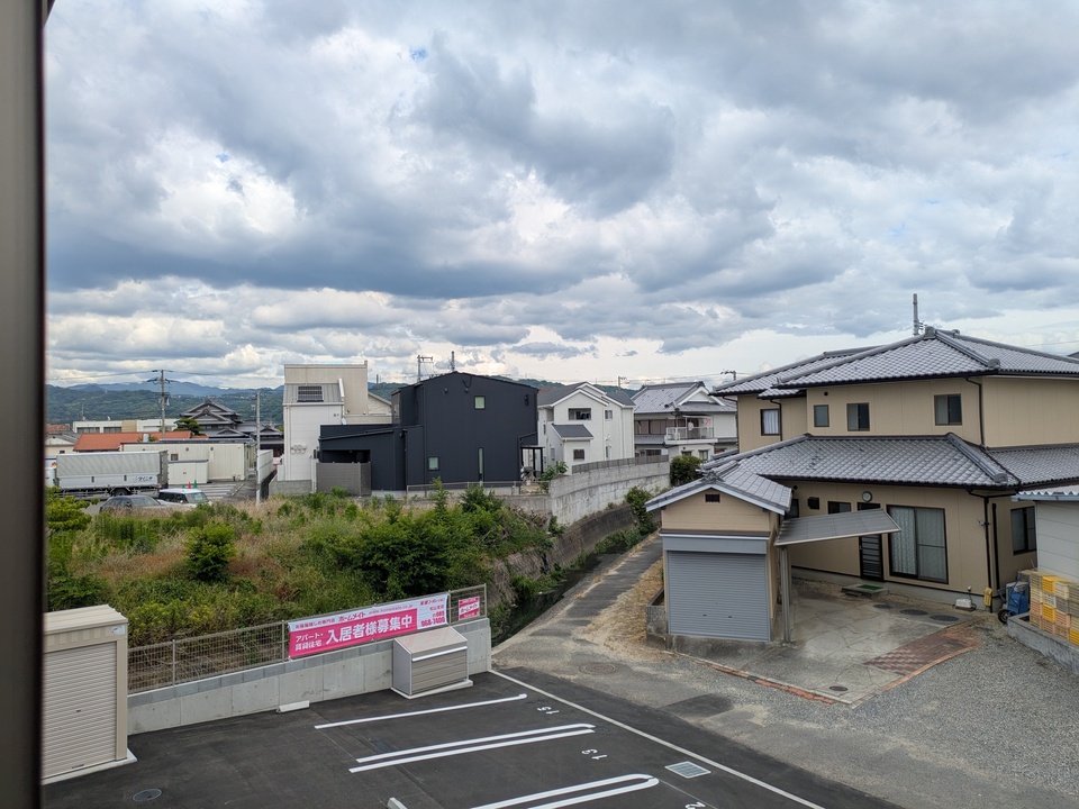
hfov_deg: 69.4
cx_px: 540
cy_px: 404
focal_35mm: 25
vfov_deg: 54.9
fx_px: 779
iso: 47
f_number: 1.89
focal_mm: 5.43
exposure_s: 1/1449
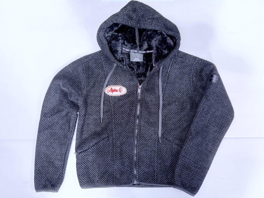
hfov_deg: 71.6
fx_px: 183
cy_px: 99
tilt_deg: -84.9
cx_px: 132
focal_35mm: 24
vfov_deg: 56.8
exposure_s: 1/12
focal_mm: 6.76
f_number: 1.78
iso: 100
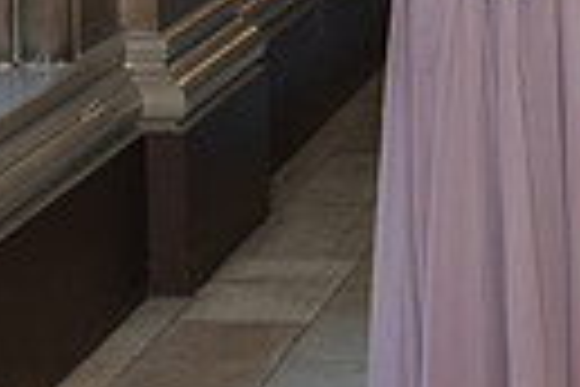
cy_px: -263
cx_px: 803
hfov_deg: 10.7
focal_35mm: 186
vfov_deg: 7.2
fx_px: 2996
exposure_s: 1/200
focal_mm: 35
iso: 1000
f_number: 3.5
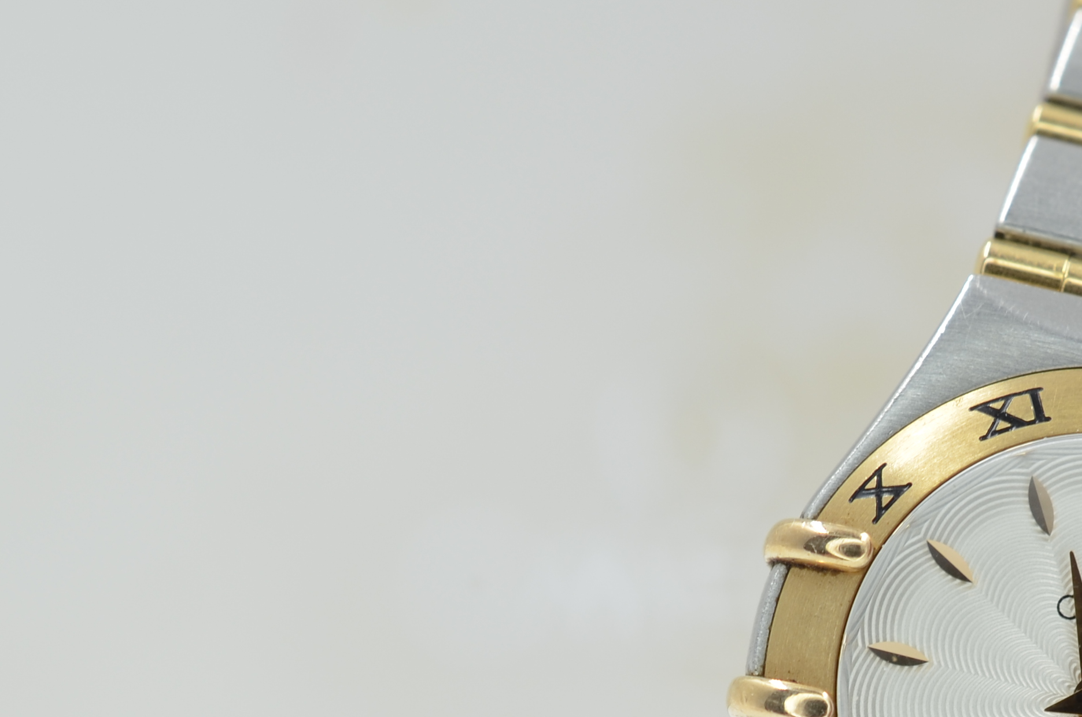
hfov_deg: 12.9
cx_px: 961
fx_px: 4739
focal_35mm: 158
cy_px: 747
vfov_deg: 8.6
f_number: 8
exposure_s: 1/50
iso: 100
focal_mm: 40
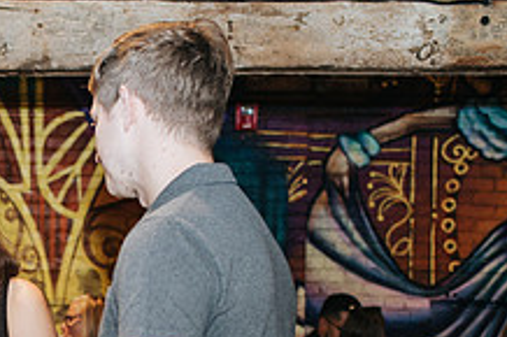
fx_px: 1407
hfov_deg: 19.4
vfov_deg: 13.2
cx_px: -72
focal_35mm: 100
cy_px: 435
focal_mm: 35
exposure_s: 1/200
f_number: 2.8
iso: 800
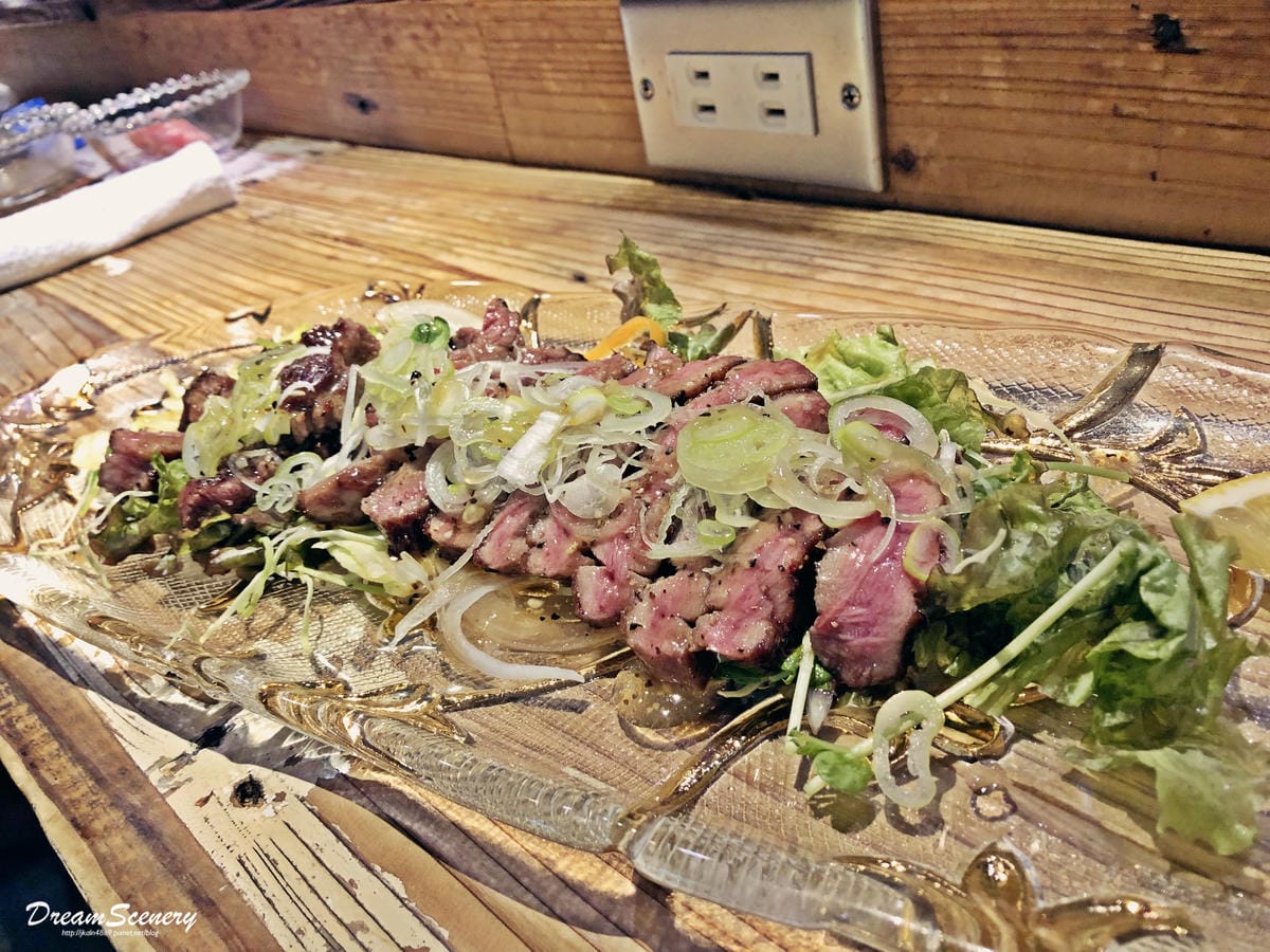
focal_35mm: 28
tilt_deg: -32.7
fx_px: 1027
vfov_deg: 49.7
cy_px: 476
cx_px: 635
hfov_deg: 63.4
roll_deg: +13.2
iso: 40
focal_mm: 3.99
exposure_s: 1/30
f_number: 1.8
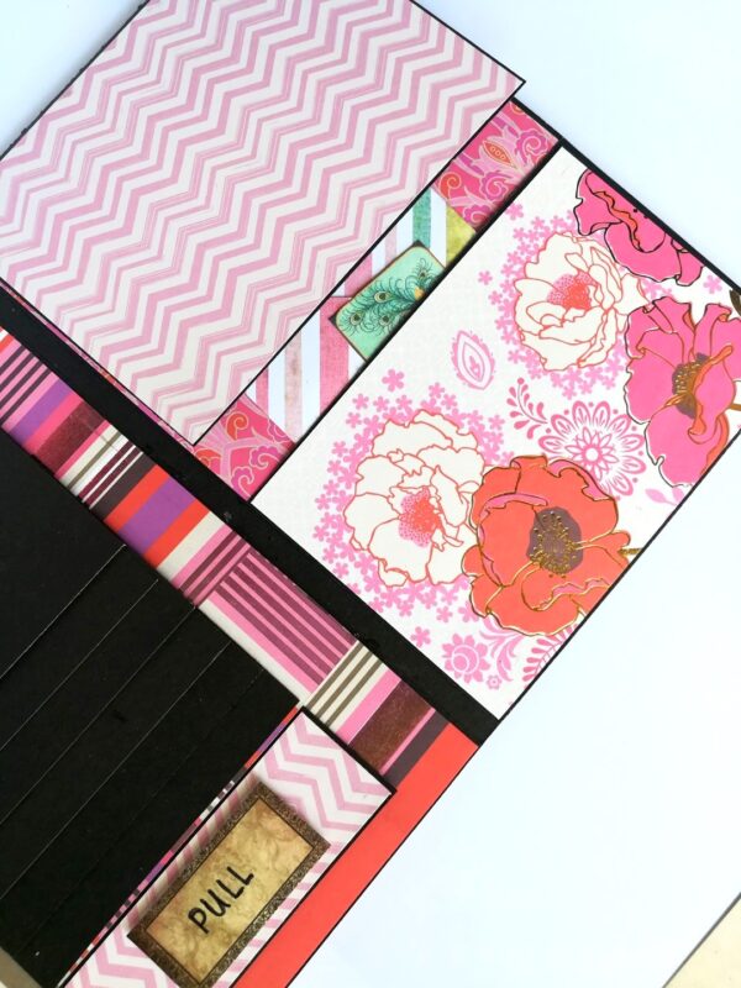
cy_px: 494
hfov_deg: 53.1
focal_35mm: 26
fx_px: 742
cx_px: 370
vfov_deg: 67.3
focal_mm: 3.83
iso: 64
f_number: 2.2
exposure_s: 1/50
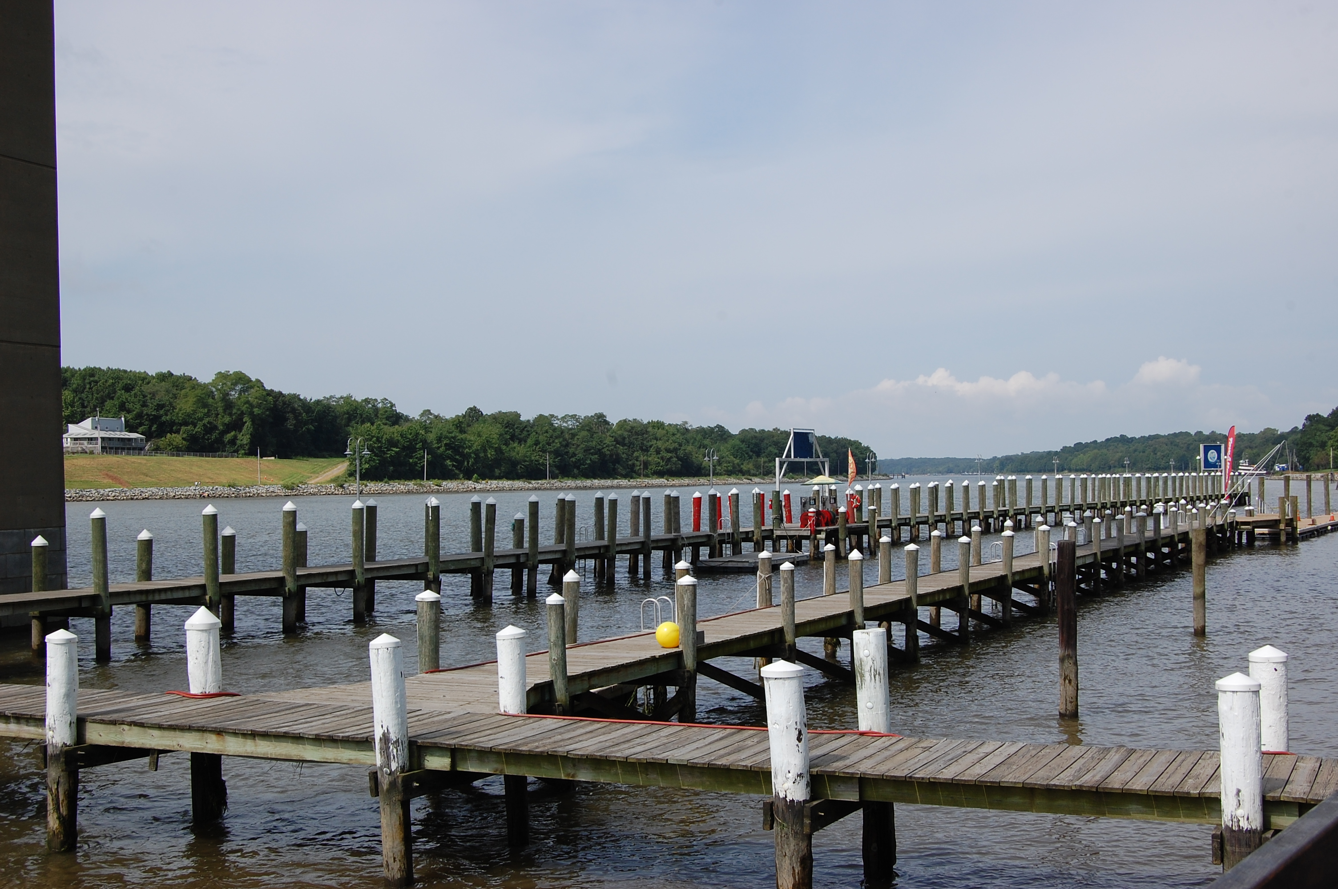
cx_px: 669
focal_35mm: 45
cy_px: 444
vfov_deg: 29.8
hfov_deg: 43.6
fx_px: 1671
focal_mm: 30
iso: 200
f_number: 10
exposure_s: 1/250
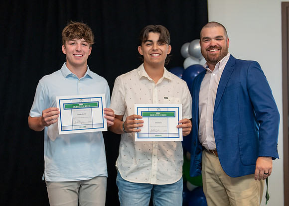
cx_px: 150
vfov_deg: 22.9
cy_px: 120
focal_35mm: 62
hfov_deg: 31.7
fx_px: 509
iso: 200
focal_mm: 50
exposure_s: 1/320
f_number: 1.2
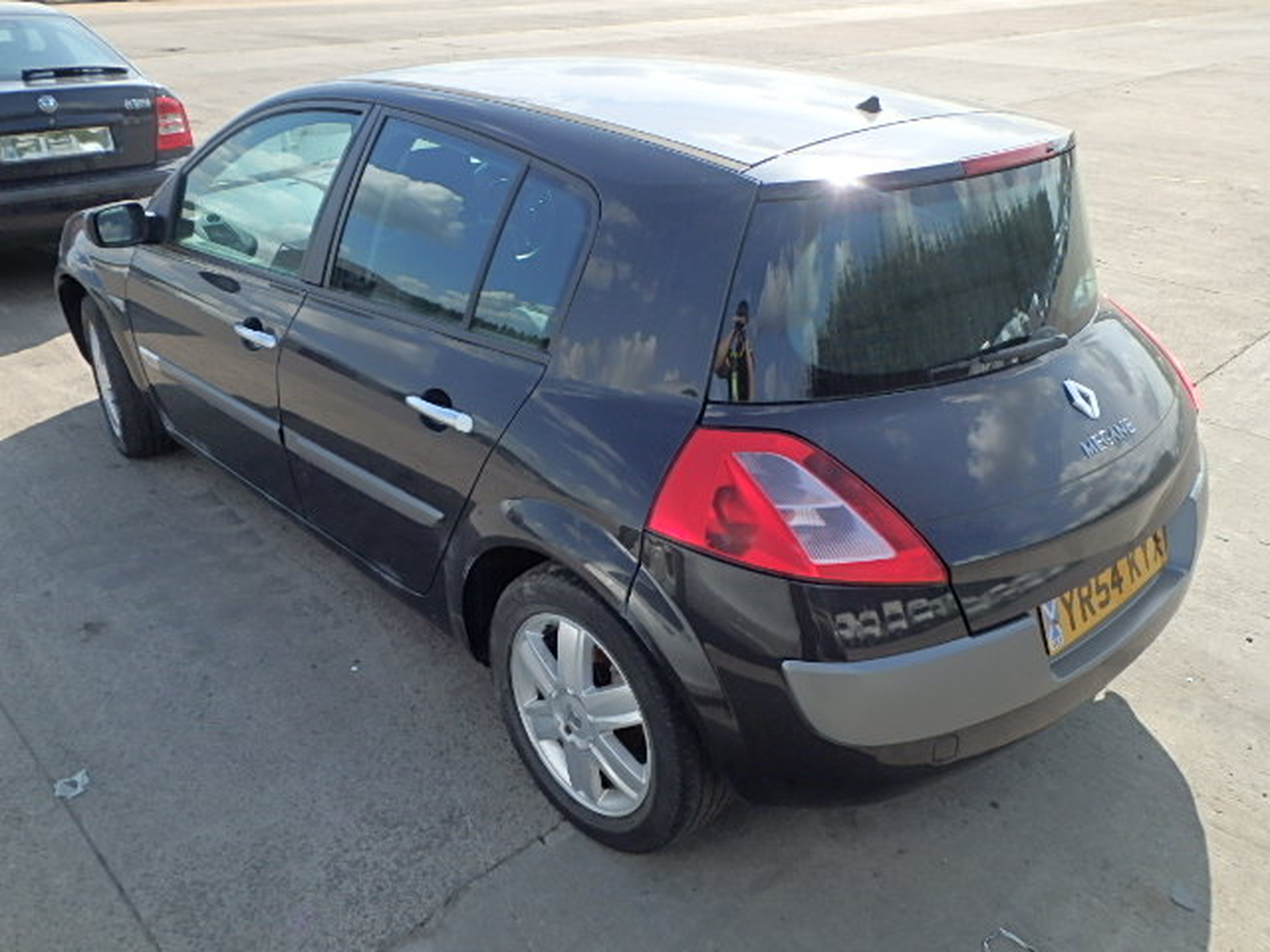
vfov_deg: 48.2
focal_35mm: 29
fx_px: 1064
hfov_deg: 61.7
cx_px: 635
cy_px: 476
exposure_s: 1/500
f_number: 4.6
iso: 125
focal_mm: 5.2
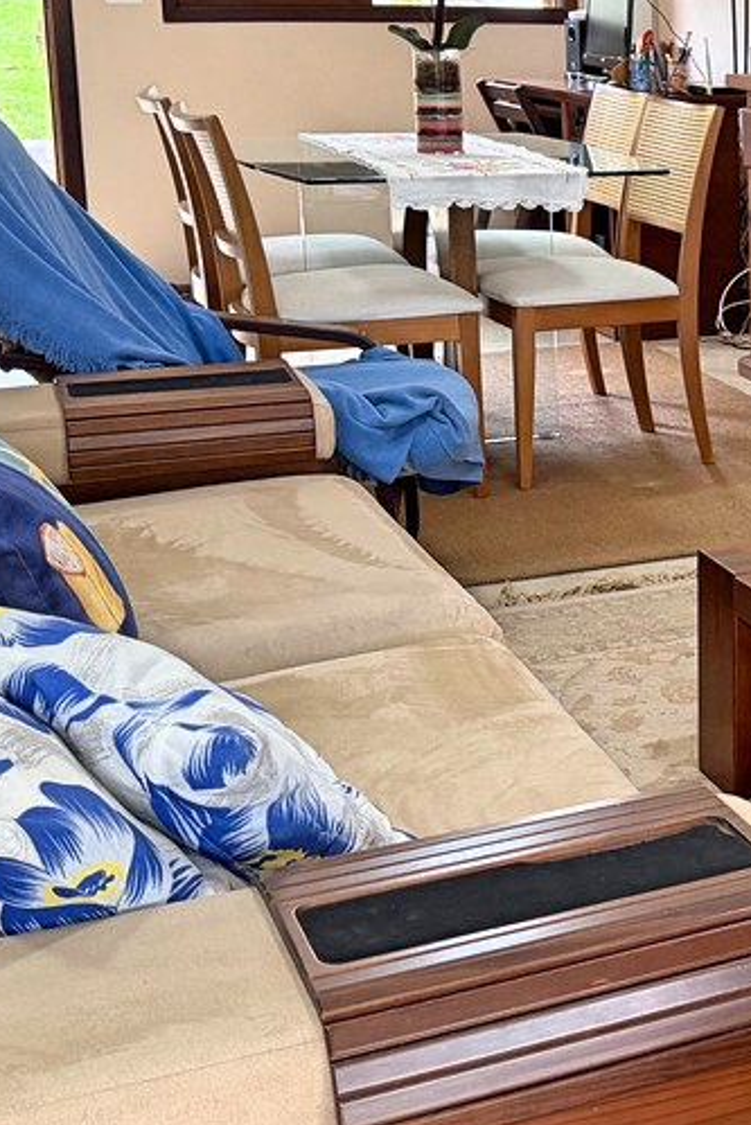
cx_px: 983
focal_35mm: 64
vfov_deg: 31.2
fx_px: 2001
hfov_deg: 19.5
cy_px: 392
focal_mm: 6.76
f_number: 1.78
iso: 320
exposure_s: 1/60
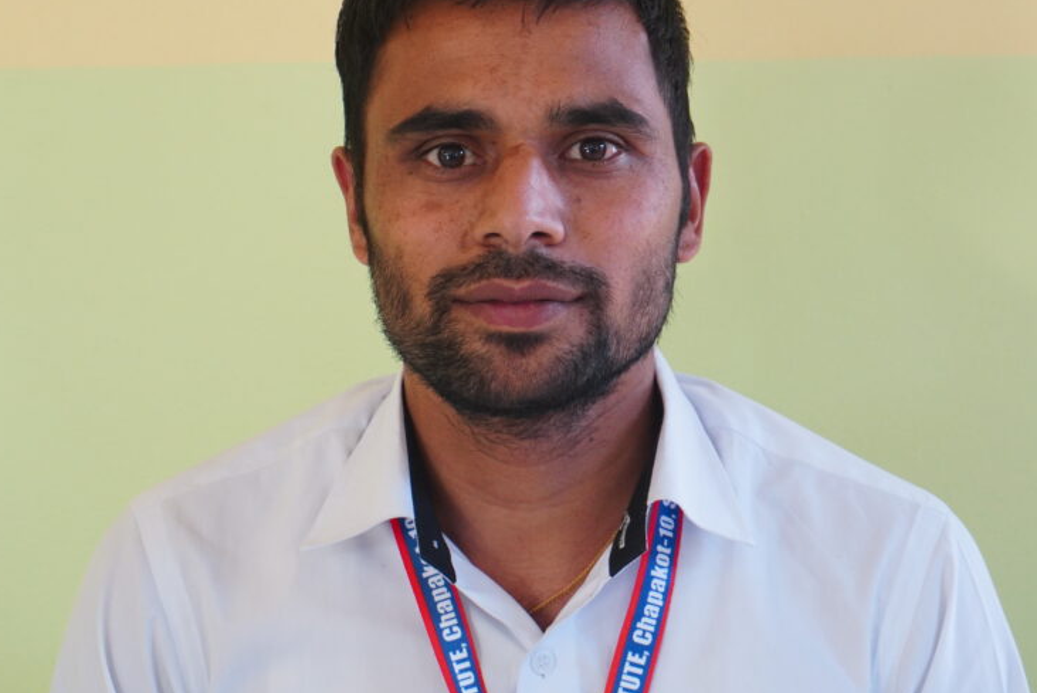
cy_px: 218
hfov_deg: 20.7
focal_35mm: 99
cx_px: 526
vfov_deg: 13.9
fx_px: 2844
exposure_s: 1/60
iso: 1000
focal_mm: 47
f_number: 5.6
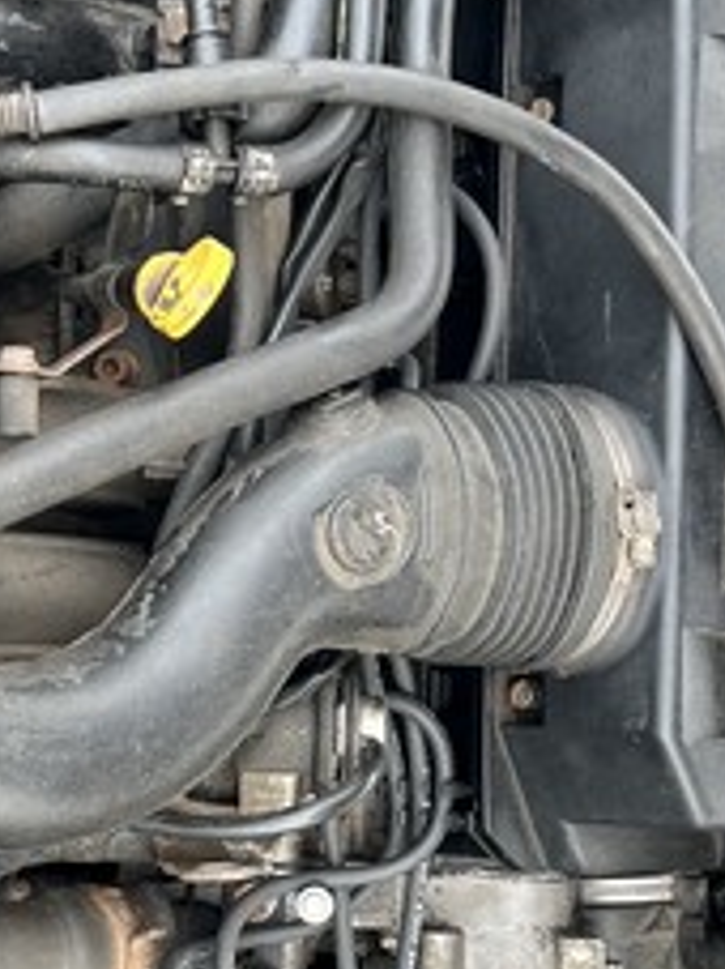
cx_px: 43
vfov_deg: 22.1
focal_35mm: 88
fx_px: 2460
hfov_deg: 16.5
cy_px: 717
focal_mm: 5.7
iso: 40
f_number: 1.5
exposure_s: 1/121
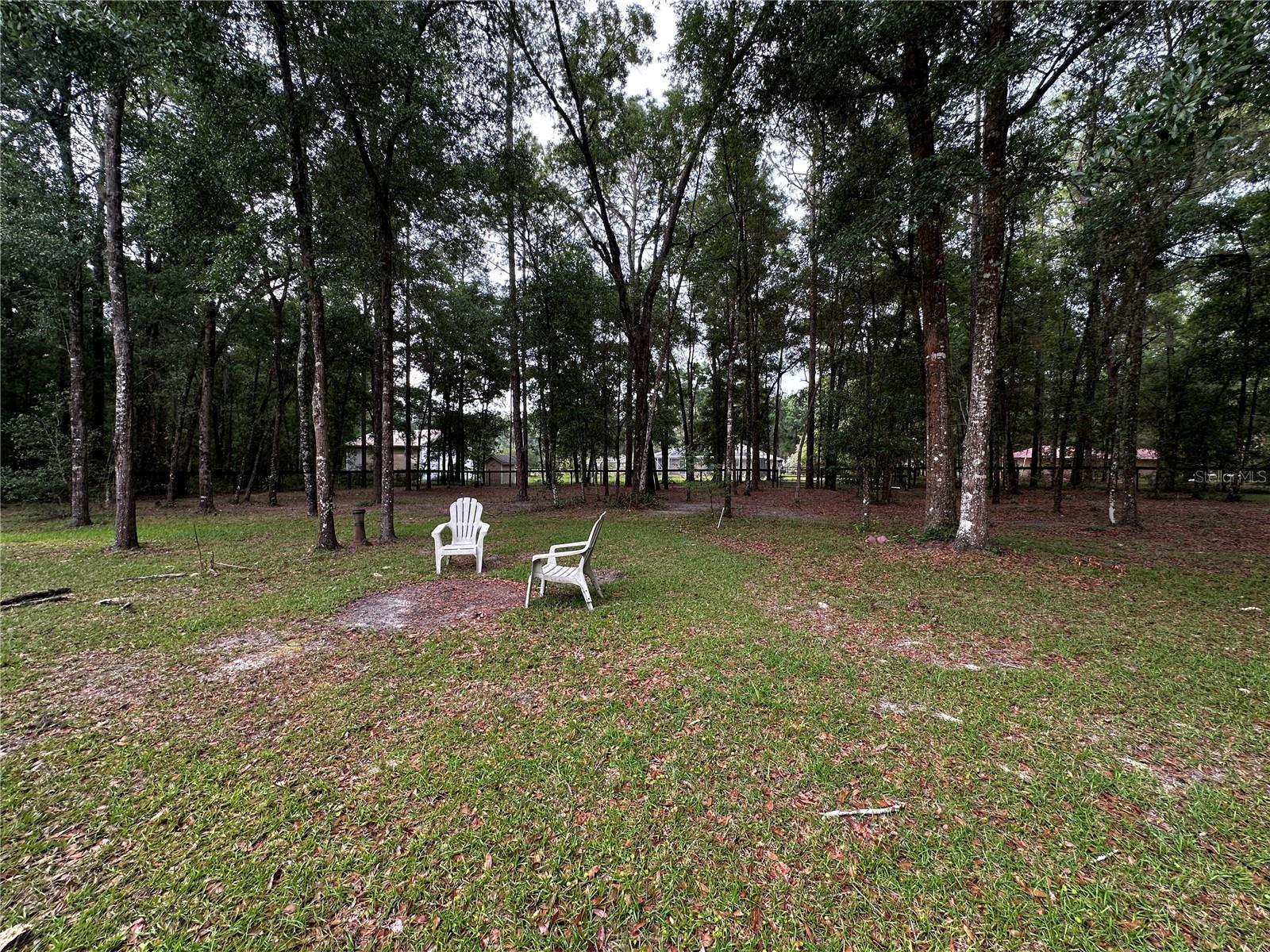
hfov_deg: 102.1
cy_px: 476
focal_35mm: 14
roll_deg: -1.4
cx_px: 635
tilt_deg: -1.9
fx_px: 514
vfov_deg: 85.7
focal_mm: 2.22
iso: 50
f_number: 2.2
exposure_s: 1/99
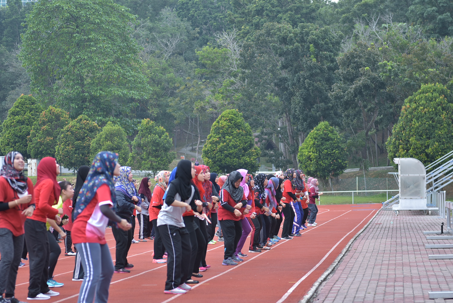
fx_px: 1322
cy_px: 152
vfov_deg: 13.1
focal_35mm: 105
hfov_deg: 19.4
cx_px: 226
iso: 100
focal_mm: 70
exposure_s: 1/200
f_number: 2.8
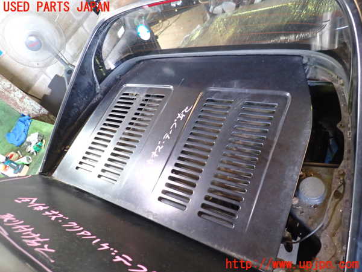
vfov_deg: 54.9
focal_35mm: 25
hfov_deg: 69.4
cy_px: 136
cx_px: 181
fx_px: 261
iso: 400
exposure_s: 1/30
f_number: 2
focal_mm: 4.5
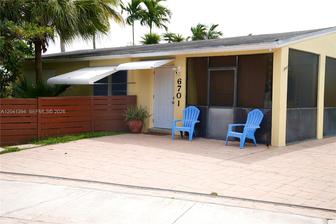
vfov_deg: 31.9
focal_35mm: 42
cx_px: 168
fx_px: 392
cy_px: 112
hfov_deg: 46.4
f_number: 8
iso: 50
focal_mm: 28
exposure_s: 1/80
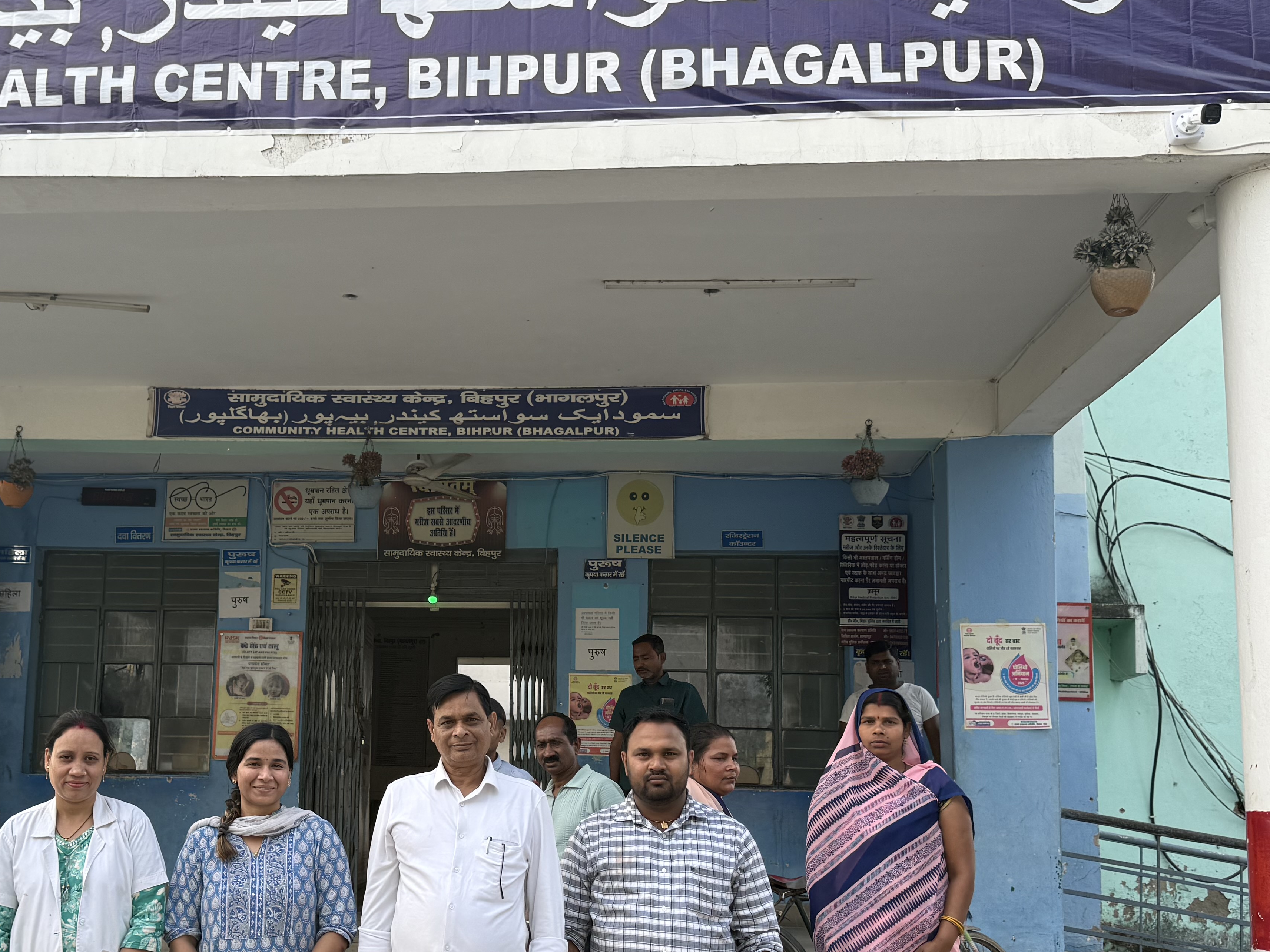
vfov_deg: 35.7
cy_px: 610
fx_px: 1467
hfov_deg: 46.0
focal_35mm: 40
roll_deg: -1.5
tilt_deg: +7.7
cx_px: 419
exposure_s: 1/622
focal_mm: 6.76
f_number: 1.78
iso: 80
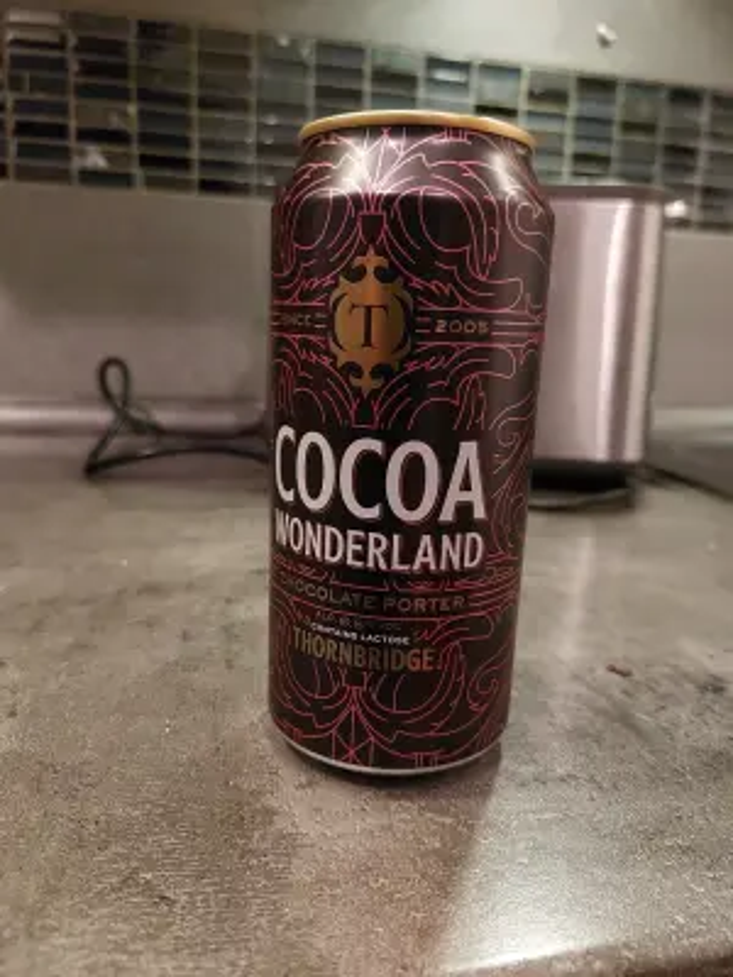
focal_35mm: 24
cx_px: 366
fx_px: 678
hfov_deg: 56.8
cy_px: 488
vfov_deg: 71.6
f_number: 1.8
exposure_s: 1/25
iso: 1000
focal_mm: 5.23
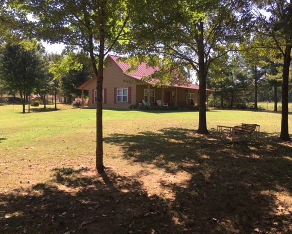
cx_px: 140
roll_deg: -2.4
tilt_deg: -2.7
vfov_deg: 47.2
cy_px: 119
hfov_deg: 57.1
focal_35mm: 31
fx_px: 268
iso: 25
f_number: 2.2
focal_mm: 4.15
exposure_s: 1/538
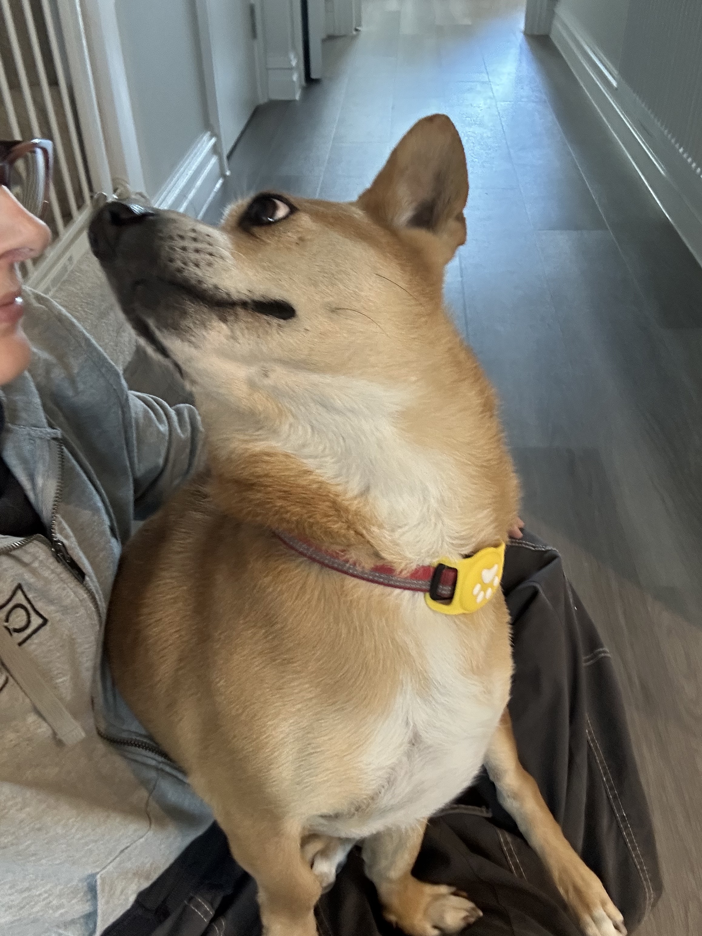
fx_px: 811
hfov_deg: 46.8
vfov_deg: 60.0
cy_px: 468
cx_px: 351
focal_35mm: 30
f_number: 1.9
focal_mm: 2.69
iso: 320
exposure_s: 1/33
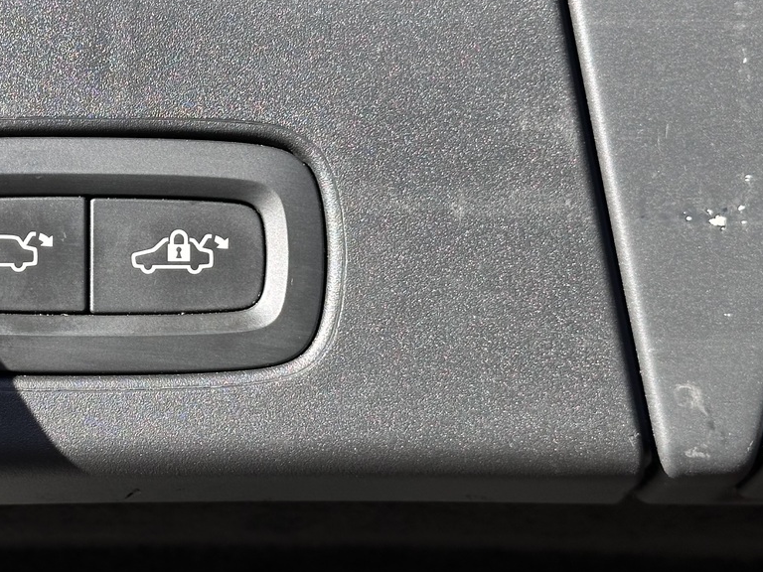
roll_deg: +2.9
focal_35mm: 90
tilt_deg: +19.2
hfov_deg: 21.4
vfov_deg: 16.4
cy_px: 231
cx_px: 117
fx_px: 1984
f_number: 1.78
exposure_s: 1/251
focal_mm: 6.86
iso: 64
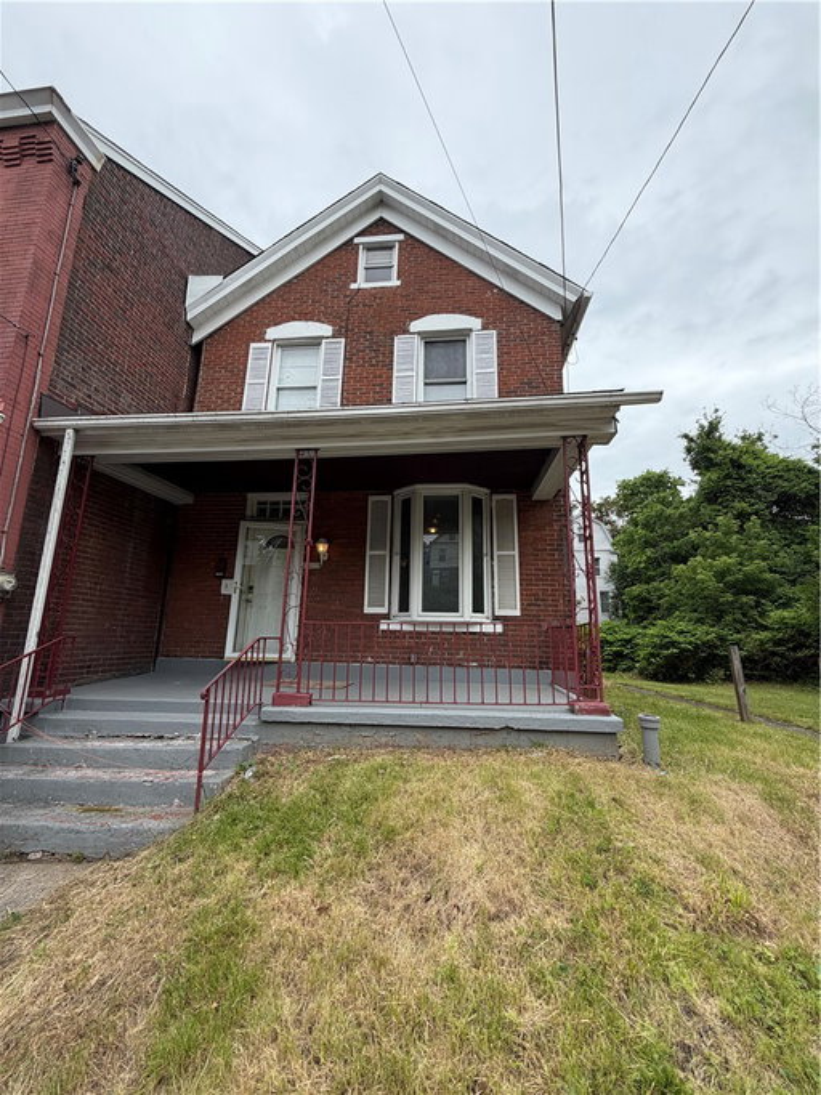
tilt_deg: +12.5
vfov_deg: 102.1
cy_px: 548
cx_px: 410
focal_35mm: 14
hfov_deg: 85.7
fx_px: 443
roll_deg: +0.7
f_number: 2.2
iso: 32
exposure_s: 1/770
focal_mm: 2.22
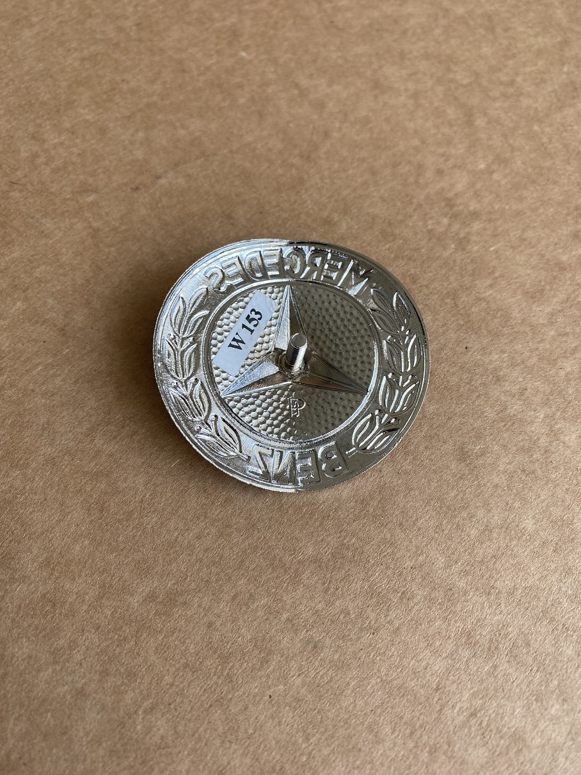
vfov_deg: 67.3
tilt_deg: -62.2
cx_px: 290
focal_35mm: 26
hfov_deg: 53.1
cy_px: 388
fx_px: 582
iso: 64
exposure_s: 1/122
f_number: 1.8
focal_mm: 4.25
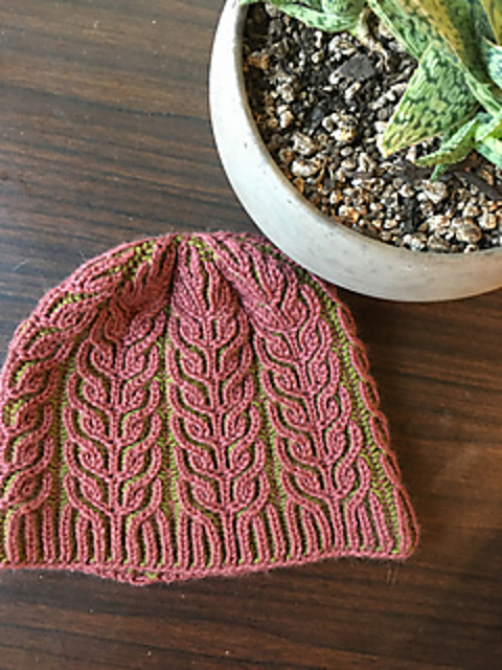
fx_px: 561
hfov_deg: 48.2
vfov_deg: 61.7
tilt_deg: -82.7
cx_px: 251
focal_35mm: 29
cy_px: 335
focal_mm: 4.15
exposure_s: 1/15
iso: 200
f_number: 2.2
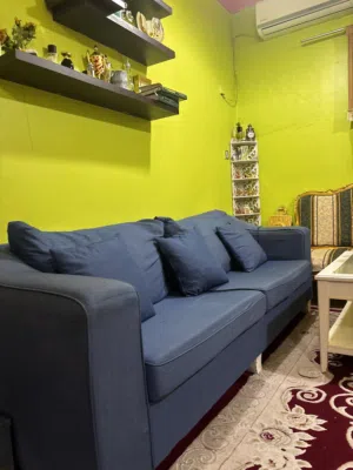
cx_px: 176
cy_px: 235
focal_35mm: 26
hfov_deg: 53.1
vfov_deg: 67.3
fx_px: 354
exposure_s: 1/50
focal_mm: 5.96
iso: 200
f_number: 1.6
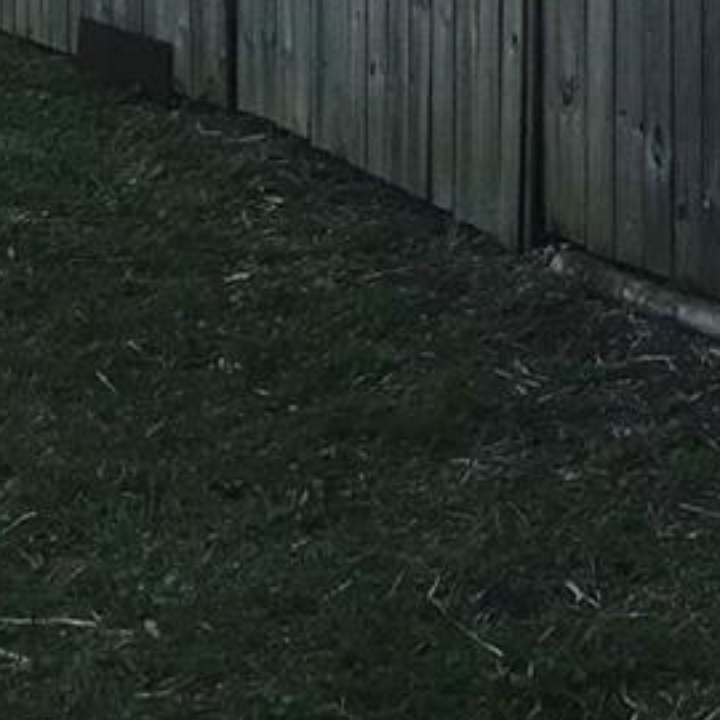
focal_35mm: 110
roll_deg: +0.0
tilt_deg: -3.9
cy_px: -181
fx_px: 2589
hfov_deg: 15.4
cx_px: 781
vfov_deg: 15.2
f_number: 1.8
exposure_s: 1/825
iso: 20
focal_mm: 3.99
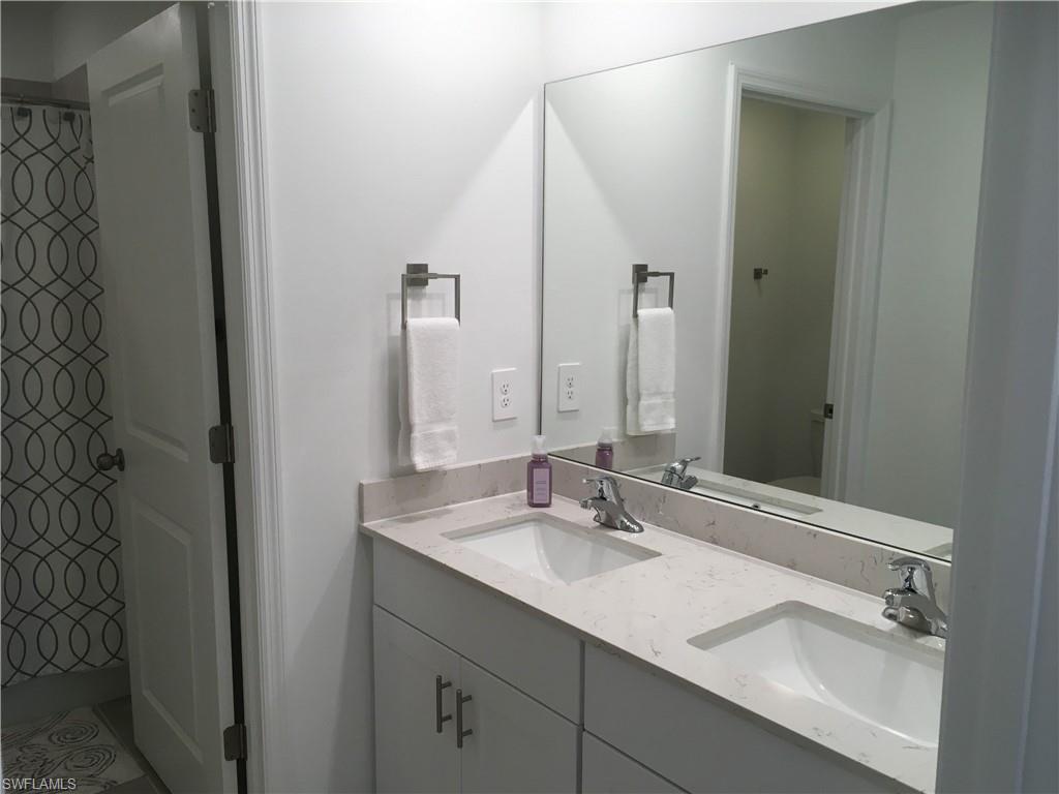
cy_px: 397
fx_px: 887
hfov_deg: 61.7
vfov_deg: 48.2
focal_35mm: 29
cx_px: 530
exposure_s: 1/40
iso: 25
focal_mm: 4.15
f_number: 2.2
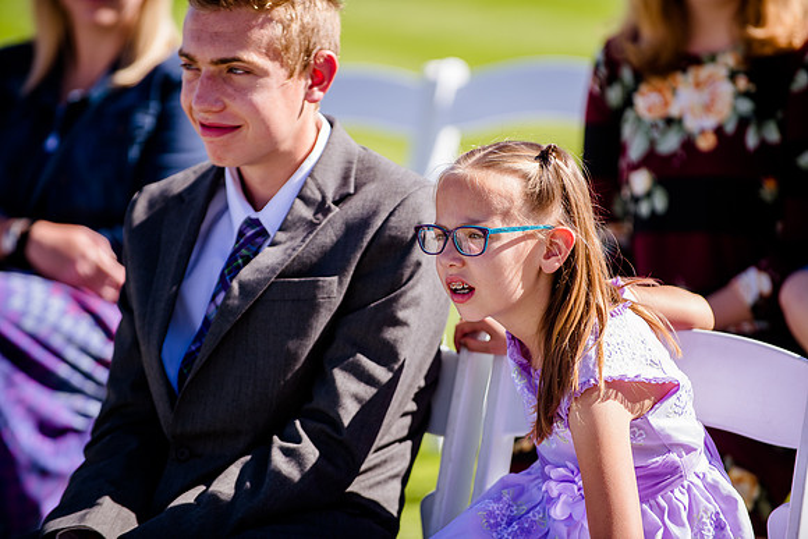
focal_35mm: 200
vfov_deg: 6.9
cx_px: 404
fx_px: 4490
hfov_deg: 10.3
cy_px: 270
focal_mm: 200
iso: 200
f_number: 3.2
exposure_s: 1/800
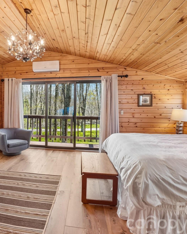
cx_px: 50
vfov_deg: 75.0
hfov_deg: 60.2
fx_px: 152
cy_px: 115
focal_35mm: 22
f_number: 8
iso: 400
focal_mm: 10
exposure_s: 1/25
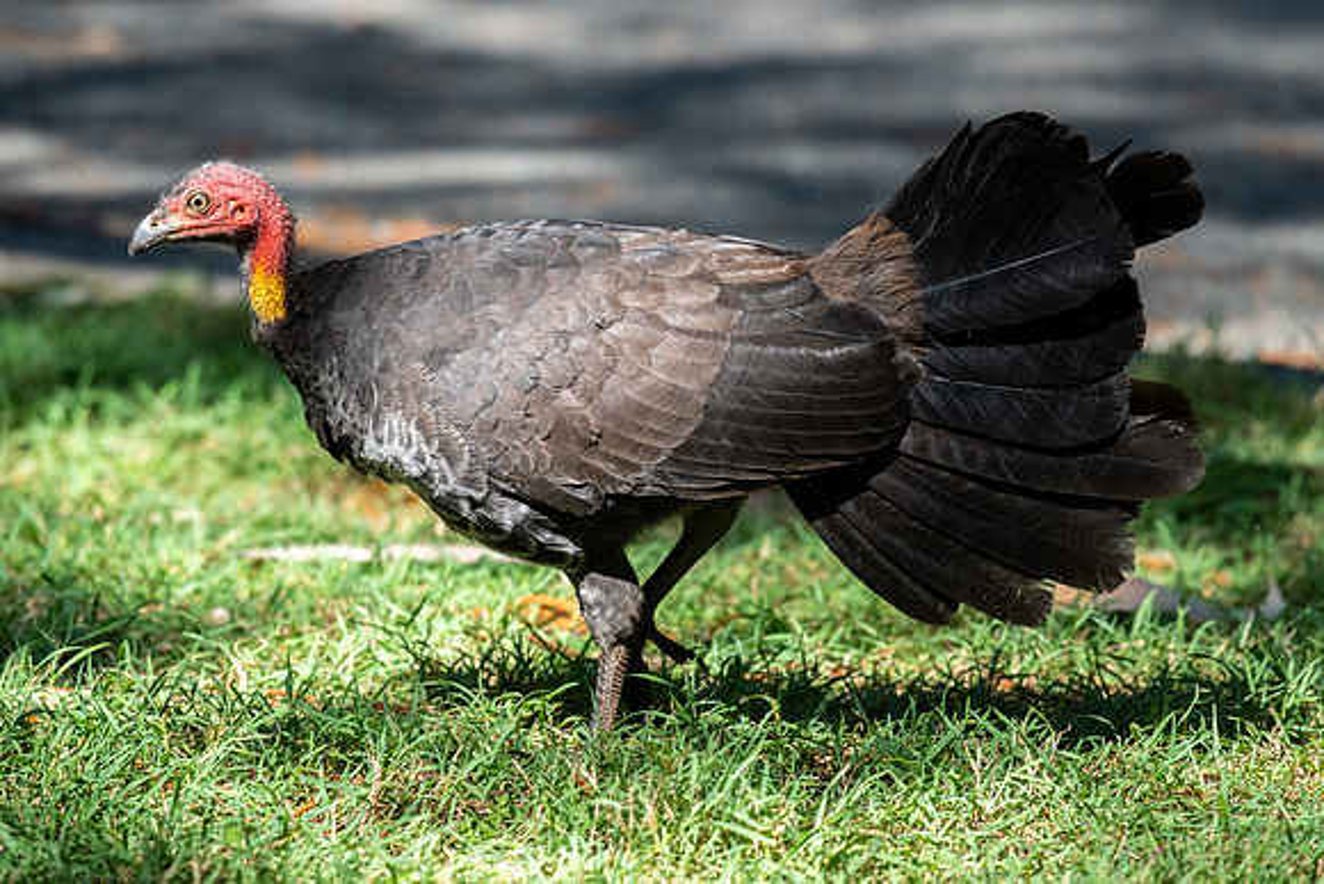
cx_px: 559
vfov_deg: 3.3
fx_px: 15300
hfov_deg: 5.0
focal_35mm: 416
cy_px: 408
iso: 900
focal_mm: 360
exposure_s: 1/1000
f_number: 5.6
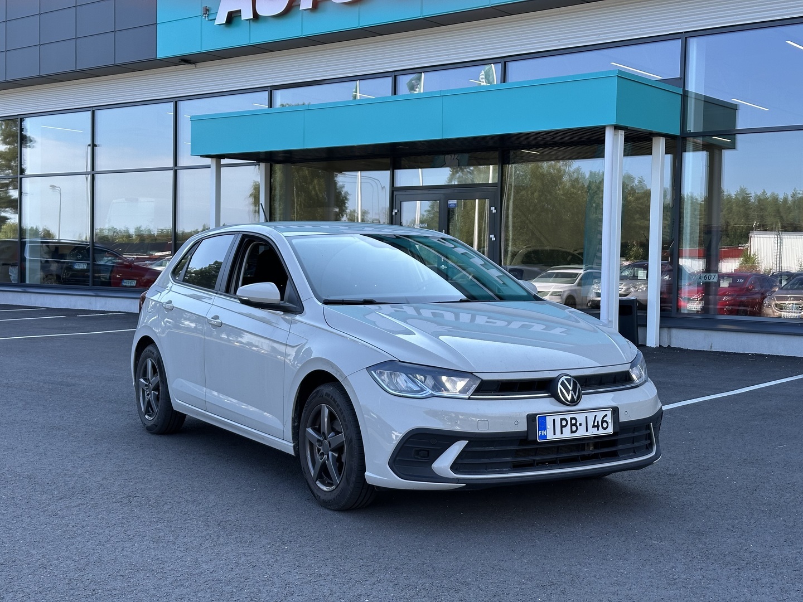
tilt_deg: -1.4
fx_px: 1113
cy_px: 301
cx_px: 402
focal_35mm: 48
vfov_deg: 30.3
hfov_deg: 39.7
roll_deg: -0.5
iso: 64
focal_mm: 6.86
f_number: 1.78
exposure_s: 1/709
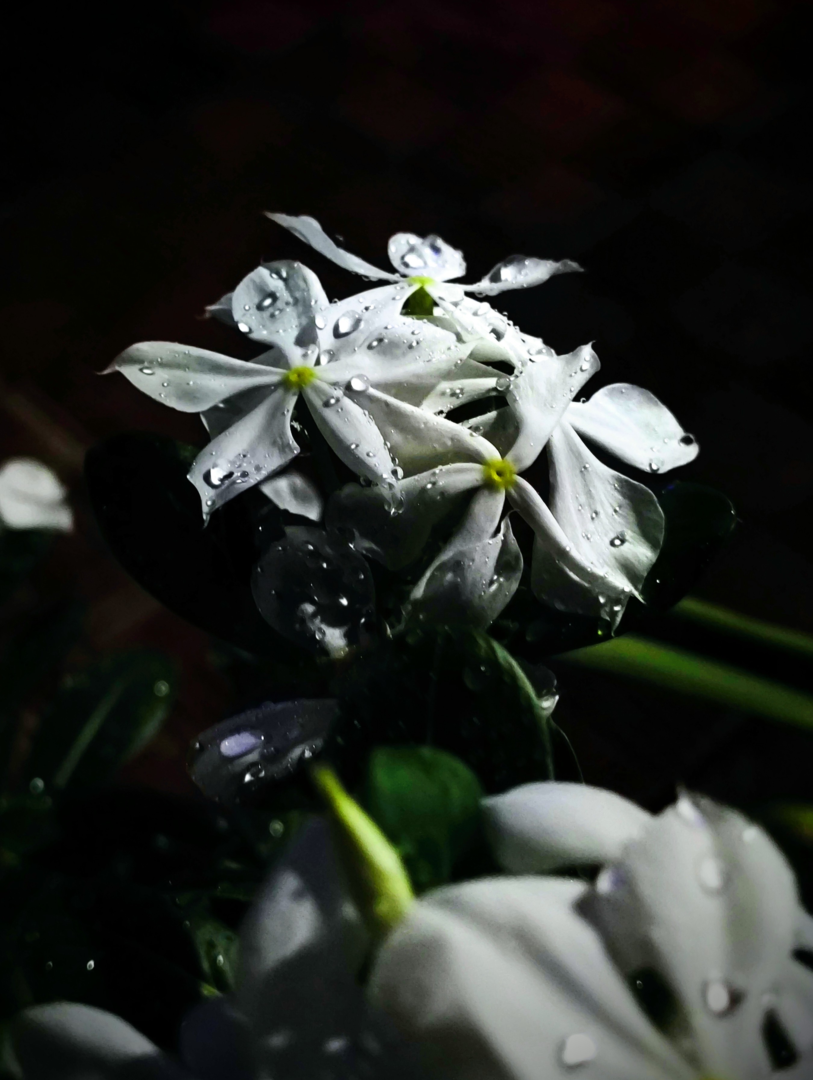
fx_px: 1780
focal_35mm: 57
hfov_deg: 25.7
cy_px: 537
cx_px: 367
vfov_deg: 33.7
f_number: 1.87
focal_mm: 5.56
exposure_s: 1/50
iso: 1358
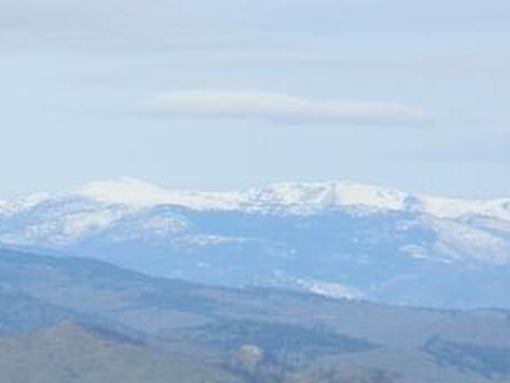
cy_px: 719
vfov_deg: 4.1
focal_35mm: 357
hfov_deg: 5.4
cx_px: -527
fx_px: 5262
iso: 80
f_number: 4.2
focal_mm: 15.1
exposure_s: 1/640
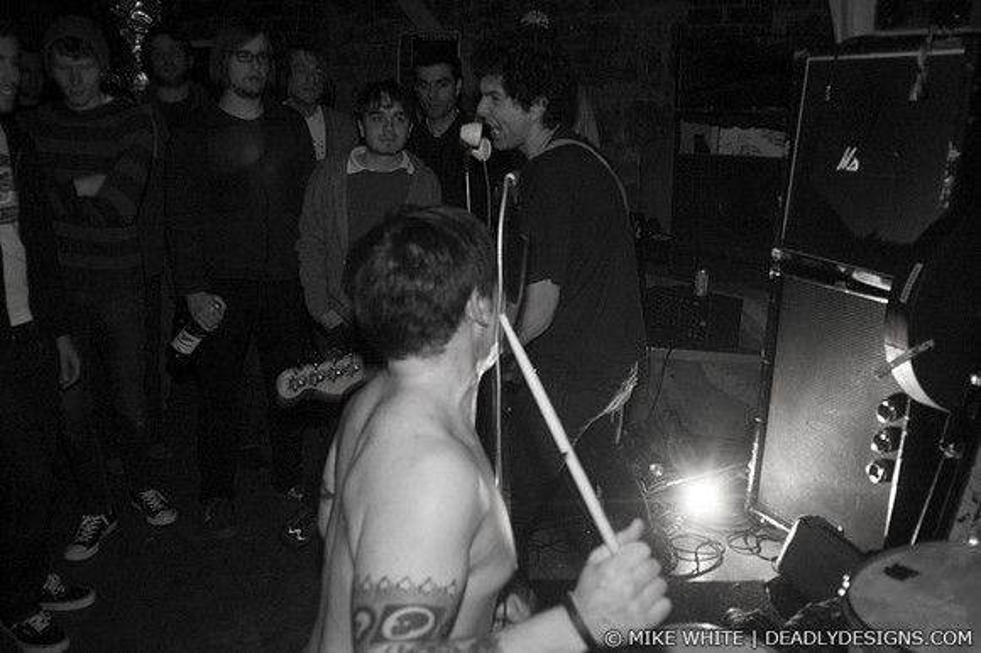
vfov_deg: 43.6
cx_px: 490
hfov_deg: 62.0
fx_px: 817
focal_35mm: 30
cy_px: 326
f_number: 3.2
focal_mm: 20
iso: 800
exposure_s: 1/20
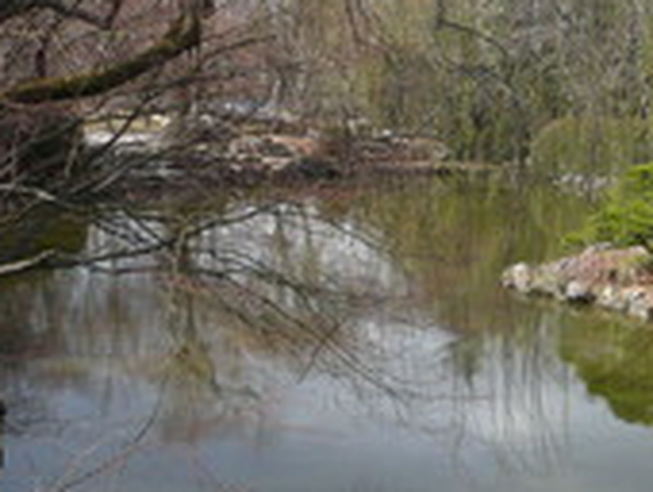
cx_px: 745
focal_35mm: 74
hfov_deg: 24.3
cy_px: 357
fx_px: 1398
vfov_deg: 19.8
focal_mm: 4.6
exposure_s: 1/640
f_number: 2.8
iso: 100
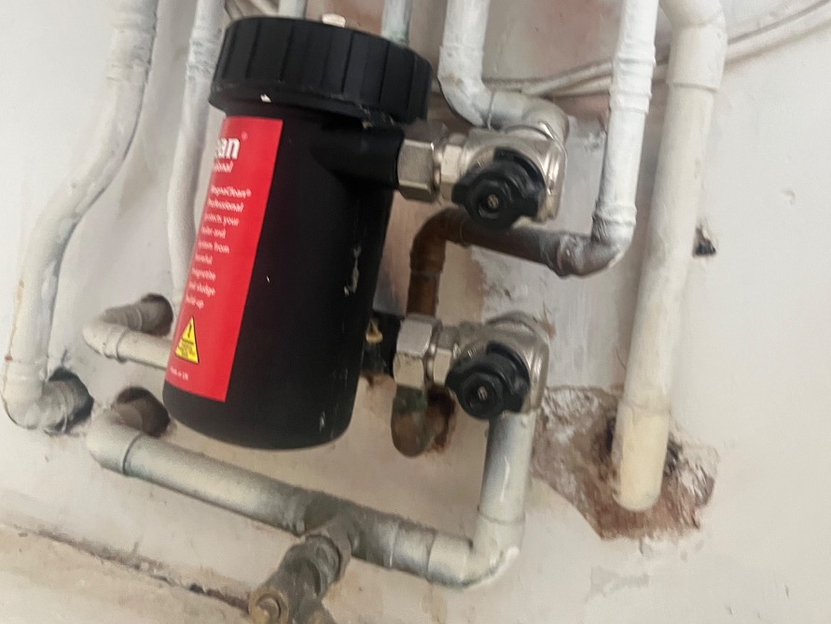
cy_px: 119
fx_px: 841
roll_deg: -7.8
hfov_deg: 52.6
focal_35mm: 35
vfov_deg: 39.1
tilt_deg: +4.0
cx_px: 412
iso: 500
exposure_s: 1/54
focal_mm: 5.7
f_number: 1.5
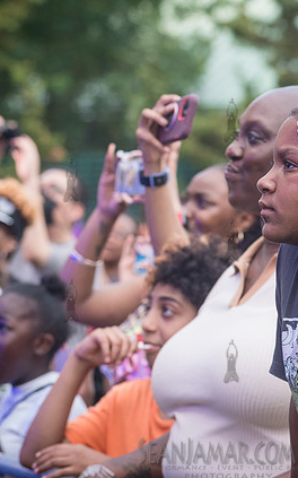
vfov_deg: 11.3
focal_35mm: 185
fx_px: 2406
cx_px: 317
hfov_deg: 7.1
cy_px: 206
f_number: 5
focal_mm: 105
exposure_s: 1/500
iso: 1000
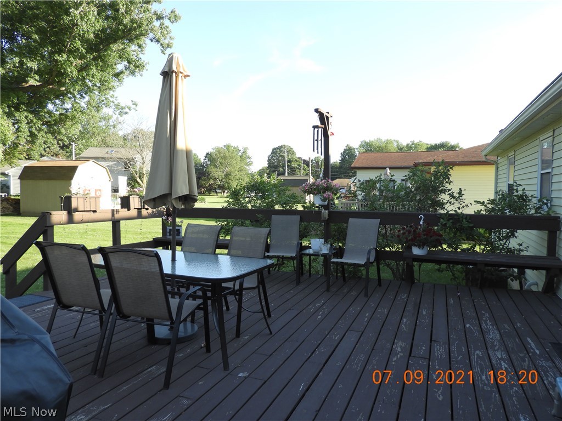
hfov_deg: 71.6
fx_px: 390
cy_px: 210
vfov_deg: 56.8
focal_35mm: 24
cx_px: 281
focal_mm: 4.3
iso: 100
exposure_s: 1/200
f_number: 3.3
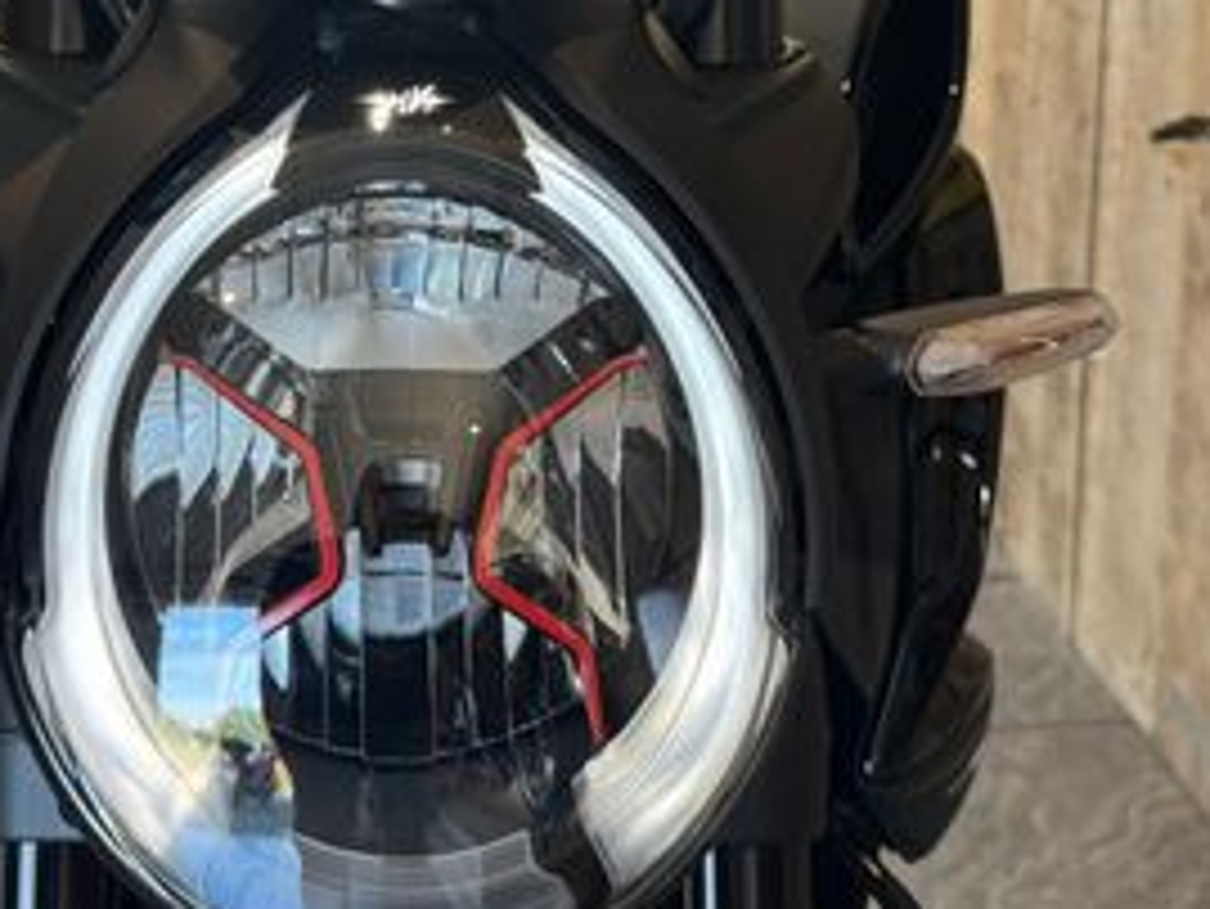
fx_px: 1993
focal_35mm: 57
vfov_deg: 25.3
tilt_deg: -16.8
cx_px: 373
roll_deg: +4.2
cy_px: 216
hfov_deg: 33.4
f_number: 1.78
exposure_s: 1/100
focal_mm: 6.76
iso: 160
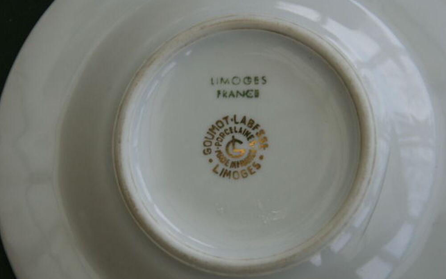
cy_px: 148
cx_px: 223
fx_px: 1677
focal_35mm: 138
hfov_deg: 15.1
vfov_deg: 9.5
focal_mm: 90
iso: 400
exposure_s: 1/40
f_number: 5.6
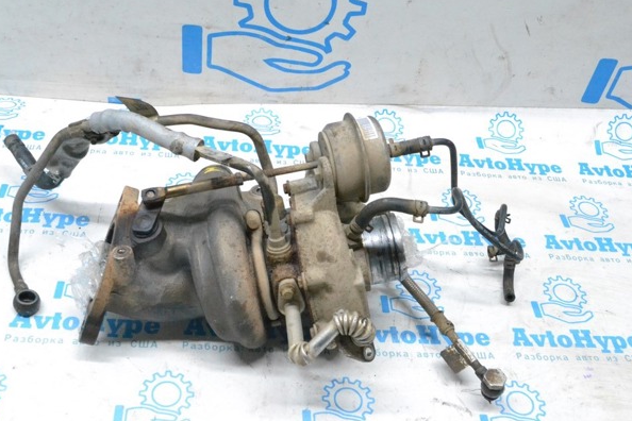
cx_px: 293
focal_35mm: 42
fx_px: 737
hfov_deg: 46.4
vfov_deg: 31.9
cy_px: 199
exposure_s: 1/160
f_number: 9
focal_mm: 26
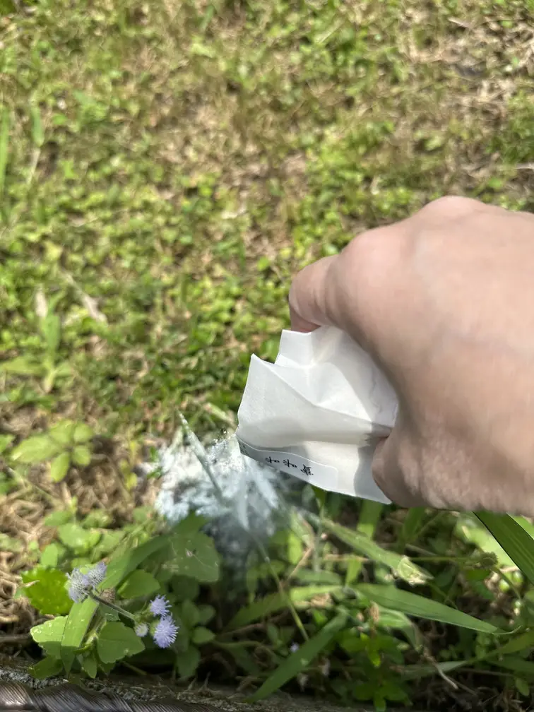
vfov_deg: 71.6
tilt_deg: -60.3
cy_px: 356
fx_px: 494
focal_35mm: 24
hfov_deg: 56.8
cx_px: 267
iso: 80
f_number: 1.8
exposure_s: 1/4184
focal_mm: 6.9
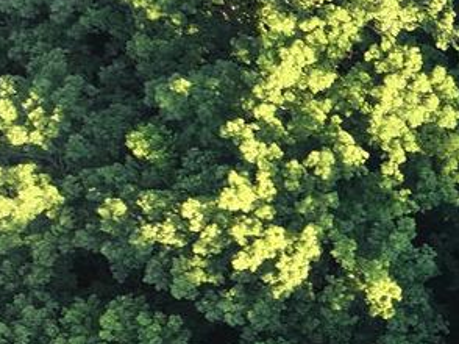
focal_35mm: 167
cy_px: 424
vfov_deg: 8.8
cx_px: 1461
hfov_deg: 9.1
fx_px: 2213
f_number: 2.8
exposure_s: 1/160
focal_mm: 12.29
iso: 120
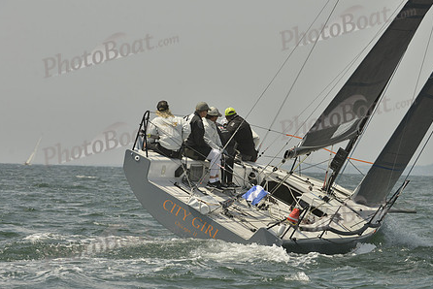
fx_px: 3129
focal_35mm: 260
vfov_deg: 5.3
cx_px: 230
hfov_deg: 7.9
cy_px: 179
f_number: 9
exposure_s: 1/1000
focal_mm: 200
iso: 280
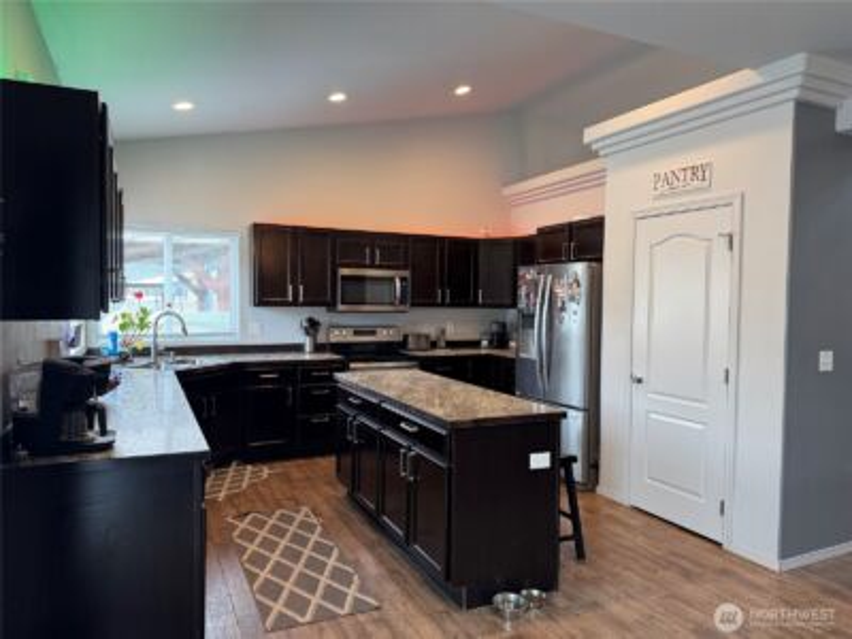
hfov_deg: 71.6
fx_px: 591
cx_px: 426
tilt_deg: -1.9
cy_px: 320
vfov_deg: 56.8
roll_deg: -0.9
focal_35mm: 24
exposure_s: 1/120
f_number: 1.78
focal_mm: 6.76
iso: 200
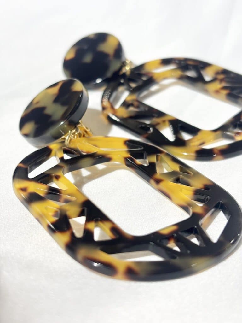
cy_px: 162
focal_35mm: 52
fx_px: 485
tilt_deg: -33.3
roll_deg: +5.5
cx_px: 121
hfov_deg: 28.0
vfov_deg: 36.8
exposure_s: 1/100
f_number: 1.6
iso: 25
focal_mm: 5.96
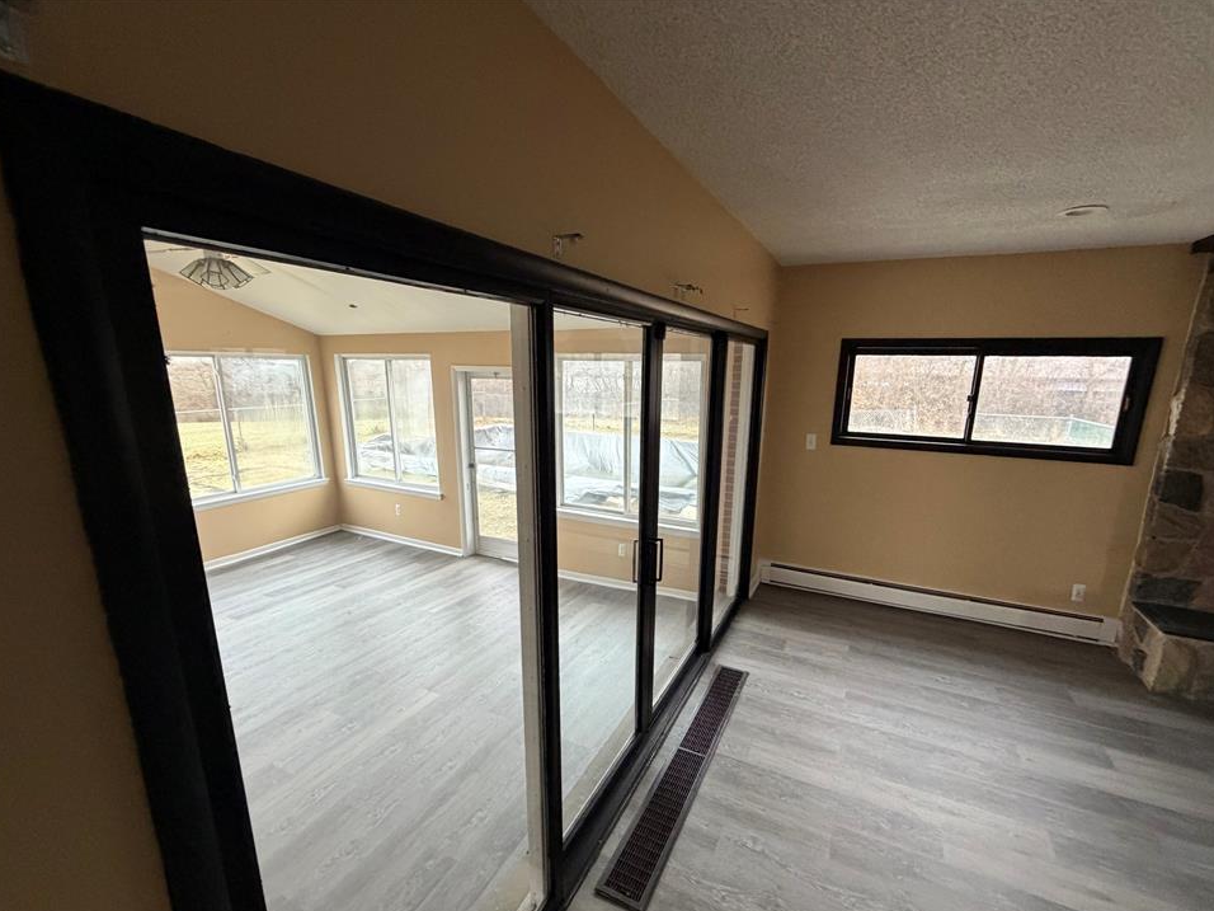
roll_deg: -1.1
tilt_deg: -13.0
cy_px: 483
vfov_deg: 81.7
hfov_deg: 98.1
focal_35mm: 15
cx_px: 639
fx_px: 526
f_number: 2.2
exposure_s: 1/60
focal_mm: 2.22
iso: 400
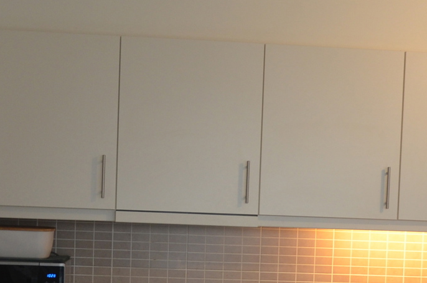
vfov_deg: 14.2
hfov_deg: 21.4
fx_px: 1125
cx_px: 282
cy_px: 273
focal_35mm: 95
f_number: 4
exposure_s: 1/60
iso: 560
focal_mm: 24
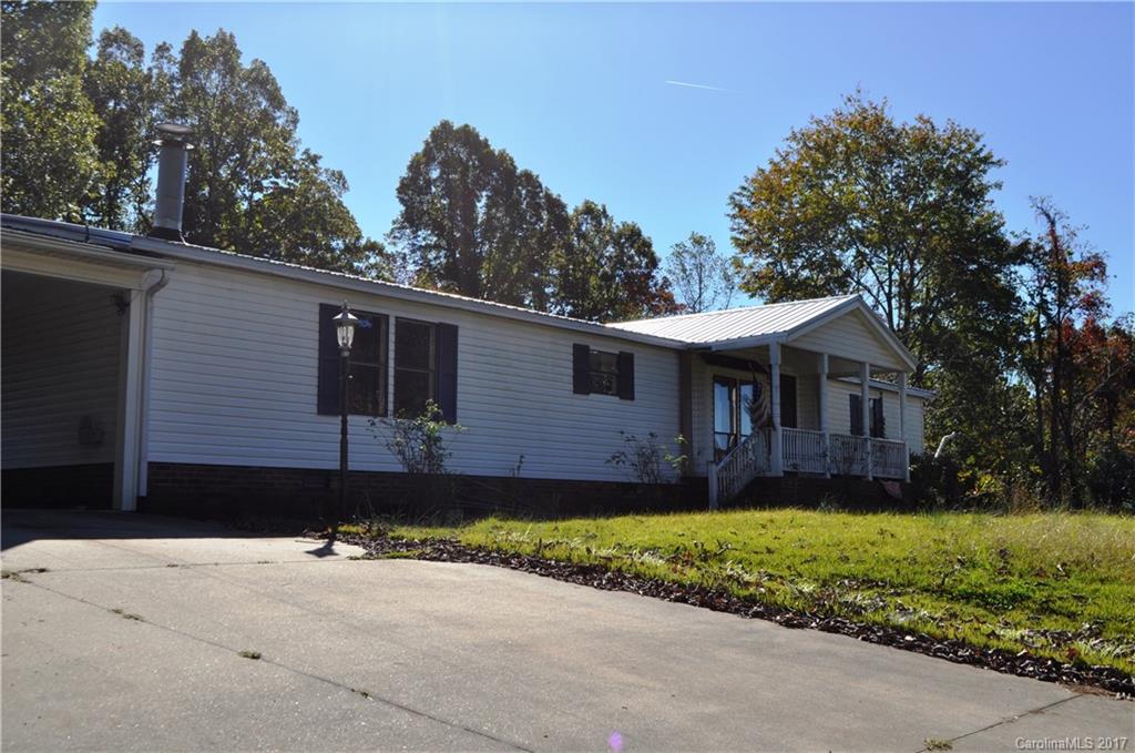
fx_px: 1227
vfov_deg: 34.1
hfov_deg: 49.6
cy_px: 376
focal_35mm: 39
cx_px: 568
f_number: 10
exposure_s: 1/400
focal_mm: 26
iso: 200
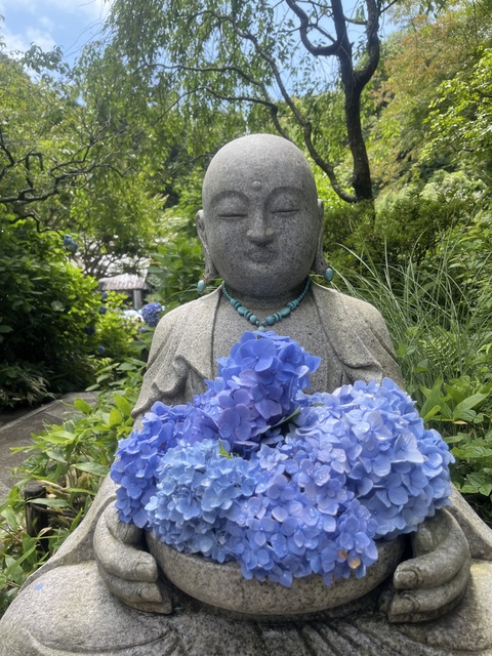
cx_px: 246
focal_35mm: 26
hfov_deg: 53.1
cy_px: 328
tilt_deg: -6.0
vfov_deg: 67.3
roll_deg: +3.8
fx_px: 493
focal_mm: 5.1
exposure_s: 1/777
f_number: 1.6
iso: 50
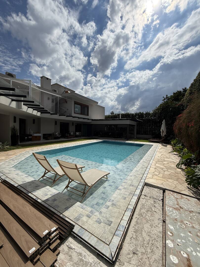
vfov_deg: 102.1
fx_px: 108
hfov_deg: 85.7
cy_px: 134
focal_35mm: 14
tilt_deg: -2.2
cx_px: 100
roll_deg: -2.1
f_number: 2.2
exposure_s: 1/6173
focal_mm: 2.22
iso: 40
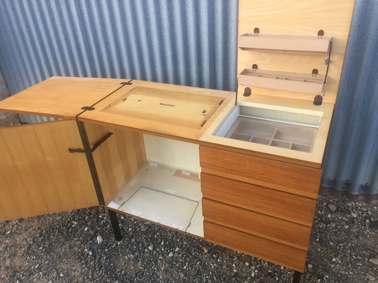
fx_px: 317
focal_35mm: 29
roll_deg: +3.9
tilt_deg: -33.6
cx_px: 189
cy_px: 142
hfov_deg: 61.7
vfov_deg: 48.2
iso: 32
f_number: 2.2
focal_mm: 4.15
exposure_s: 1/121
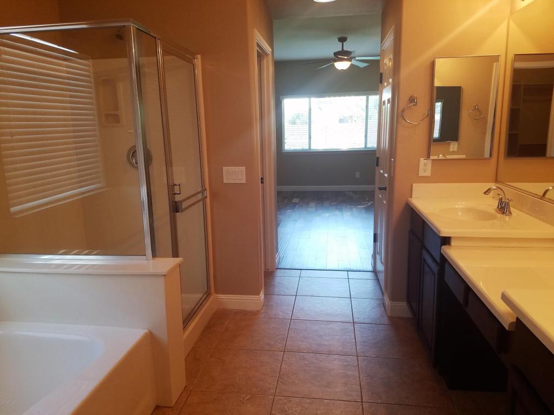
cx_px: 277
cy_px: 208
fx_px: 416
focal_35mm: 26
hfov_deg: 67.3
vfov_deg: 53.1
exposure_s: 1/60
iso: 100
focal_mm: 4.2
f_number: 1.7
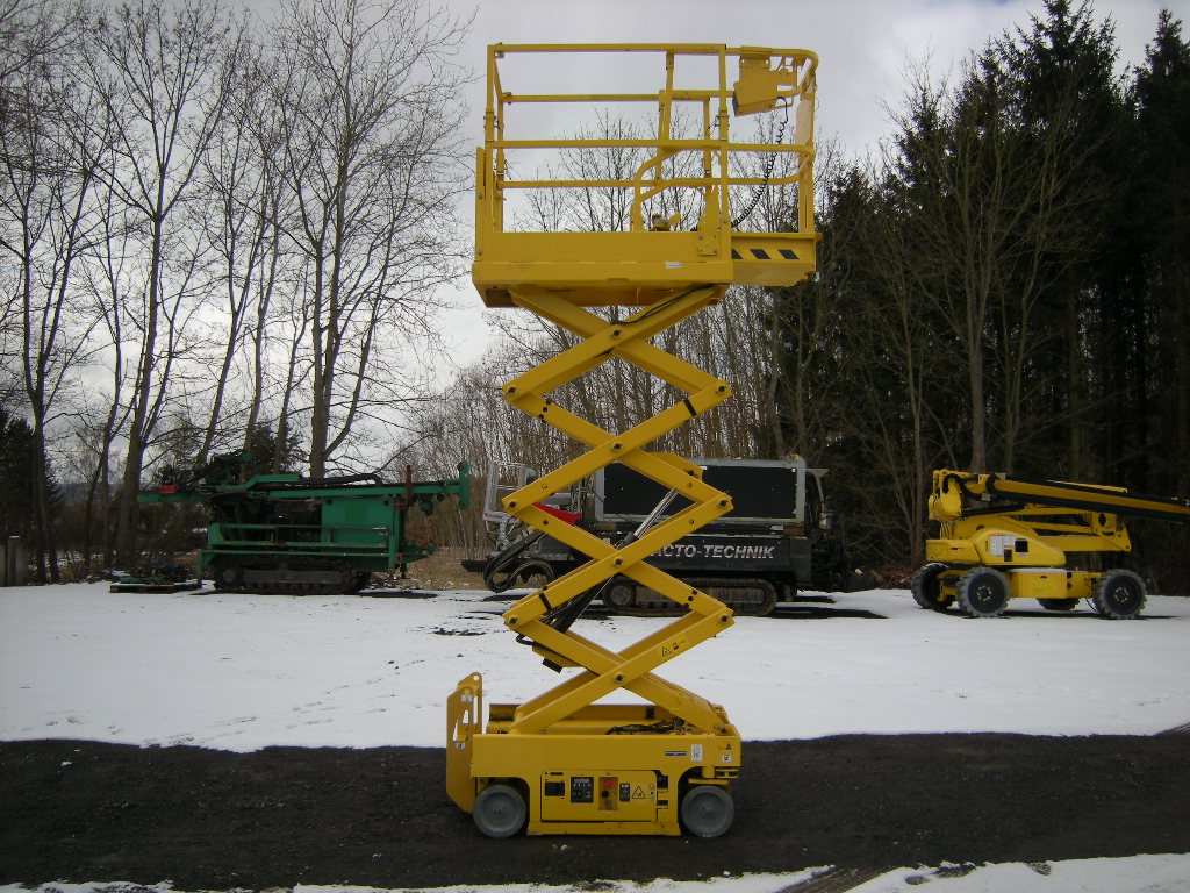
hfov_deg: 63.4
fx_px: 963
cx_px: 595
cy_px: 446
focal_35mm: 28
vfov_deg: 49.7
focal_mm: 4.7
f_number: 5.6
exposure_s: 1/241
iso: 64
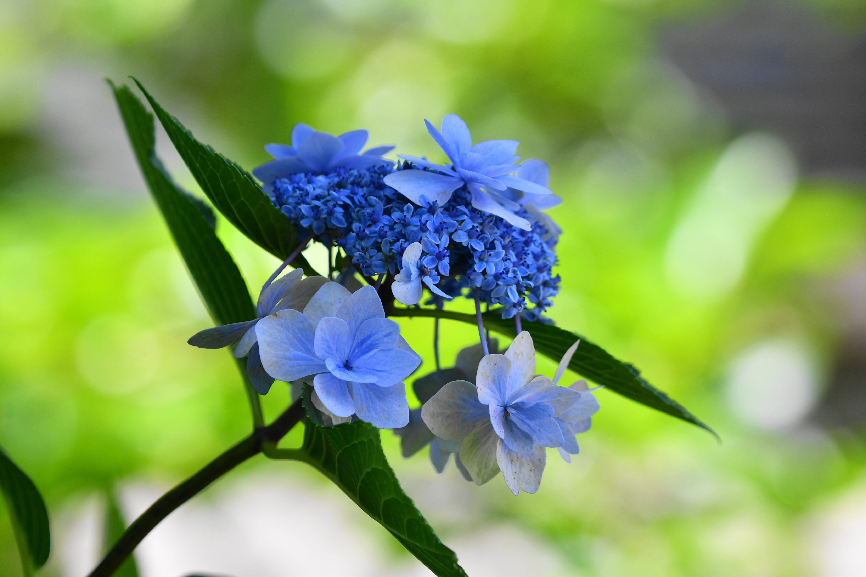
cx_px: 433
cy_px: 288
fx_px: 7216
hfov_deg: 6.9
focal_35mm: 300
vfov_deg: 4.6
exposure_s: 1/320
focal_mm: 200
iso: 160
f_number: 5.6
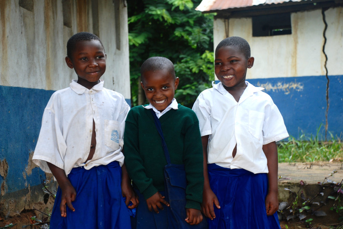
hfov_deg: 23.4
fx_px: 830
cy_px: 114
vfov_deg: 15.7
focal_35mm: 87
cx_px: 172
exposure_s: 1/60
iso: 200
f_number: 5.3
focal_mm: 58
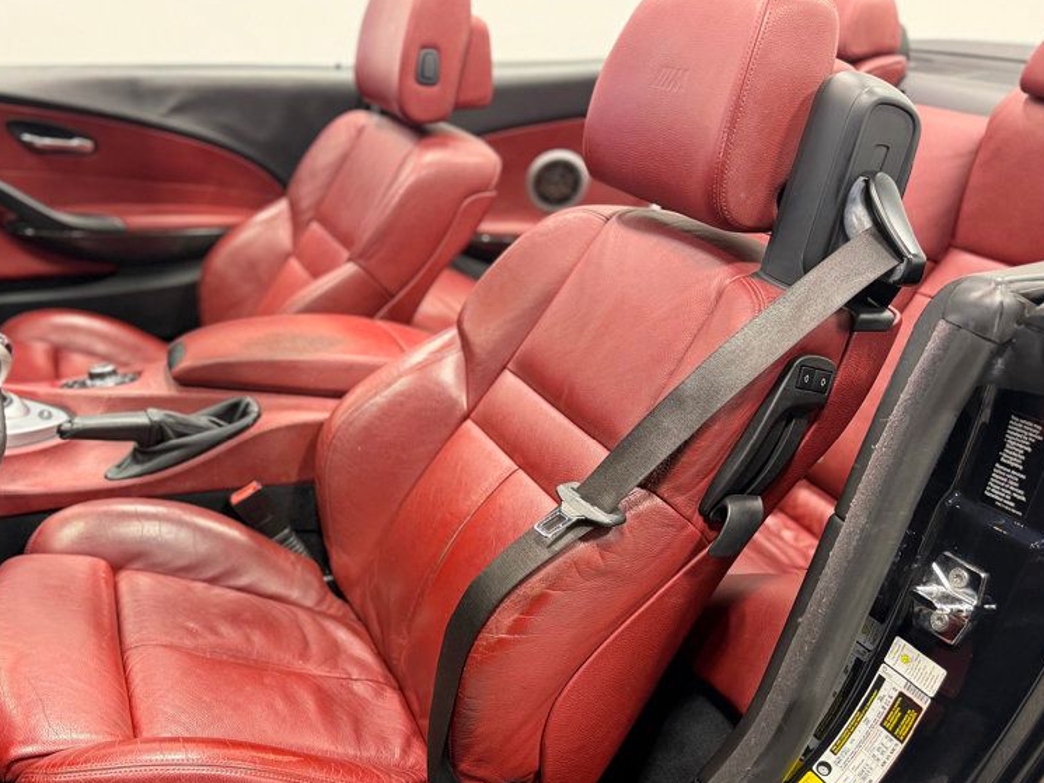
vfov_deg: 42.8
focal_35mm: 33
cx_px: 345
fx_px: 995
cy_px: 464
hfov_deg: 54.2
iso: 250
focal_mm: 6.76
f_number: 1.78
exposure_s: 1/120
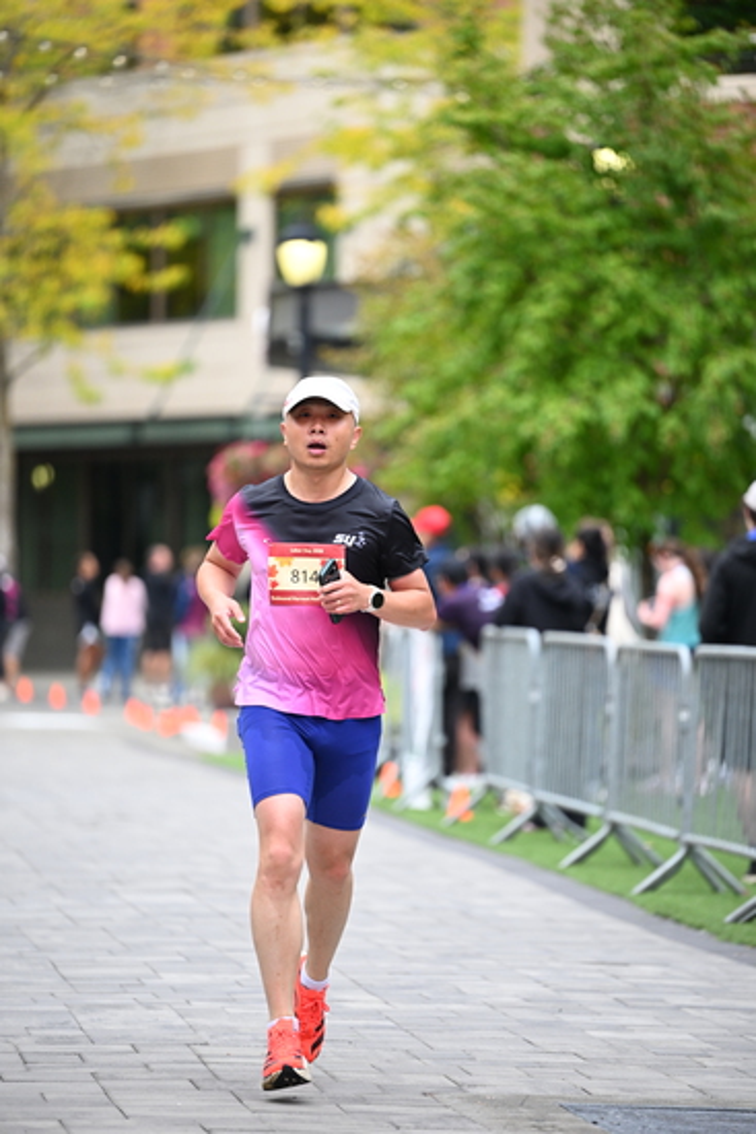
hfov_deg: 7.4
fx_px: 5823
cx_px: 378
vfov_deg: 11.1
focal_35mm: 185
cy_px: 567
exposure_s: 1/2000
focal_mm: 185
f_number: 2.8
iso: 1000
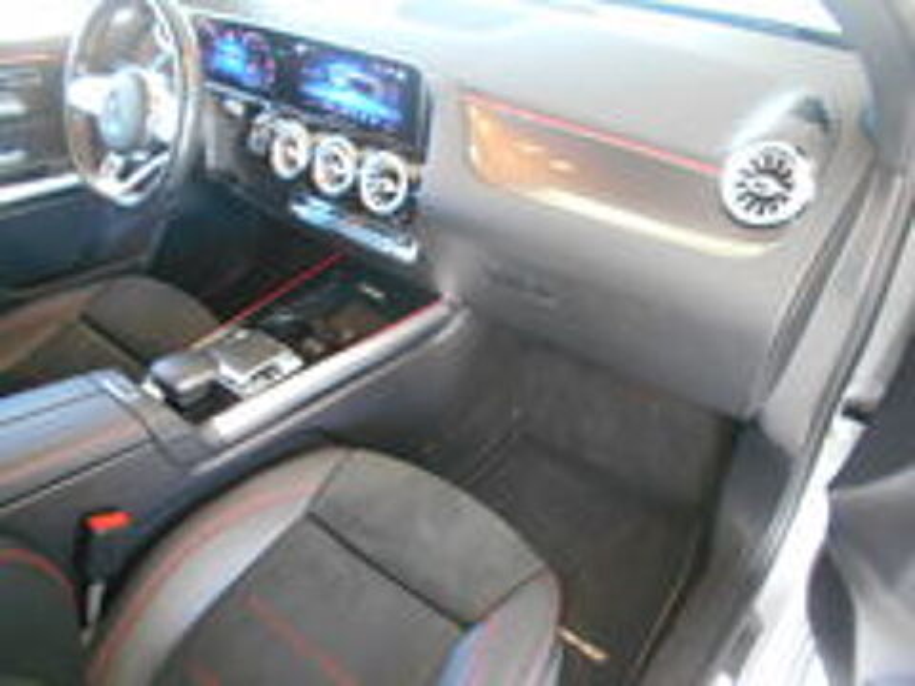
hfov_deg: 67.3
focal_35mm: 26
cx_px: 458
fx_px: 687
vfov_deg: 53.1
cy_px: 343
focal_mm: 4.6
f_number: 3.2
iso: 400
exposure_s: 1/10
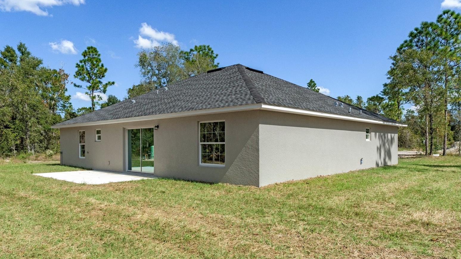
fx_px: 318
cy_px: 146
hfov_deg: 71.9
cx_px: 224
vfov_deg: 44.3
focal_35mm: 26
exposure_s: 1/800
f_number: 8
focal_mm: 16
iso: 640
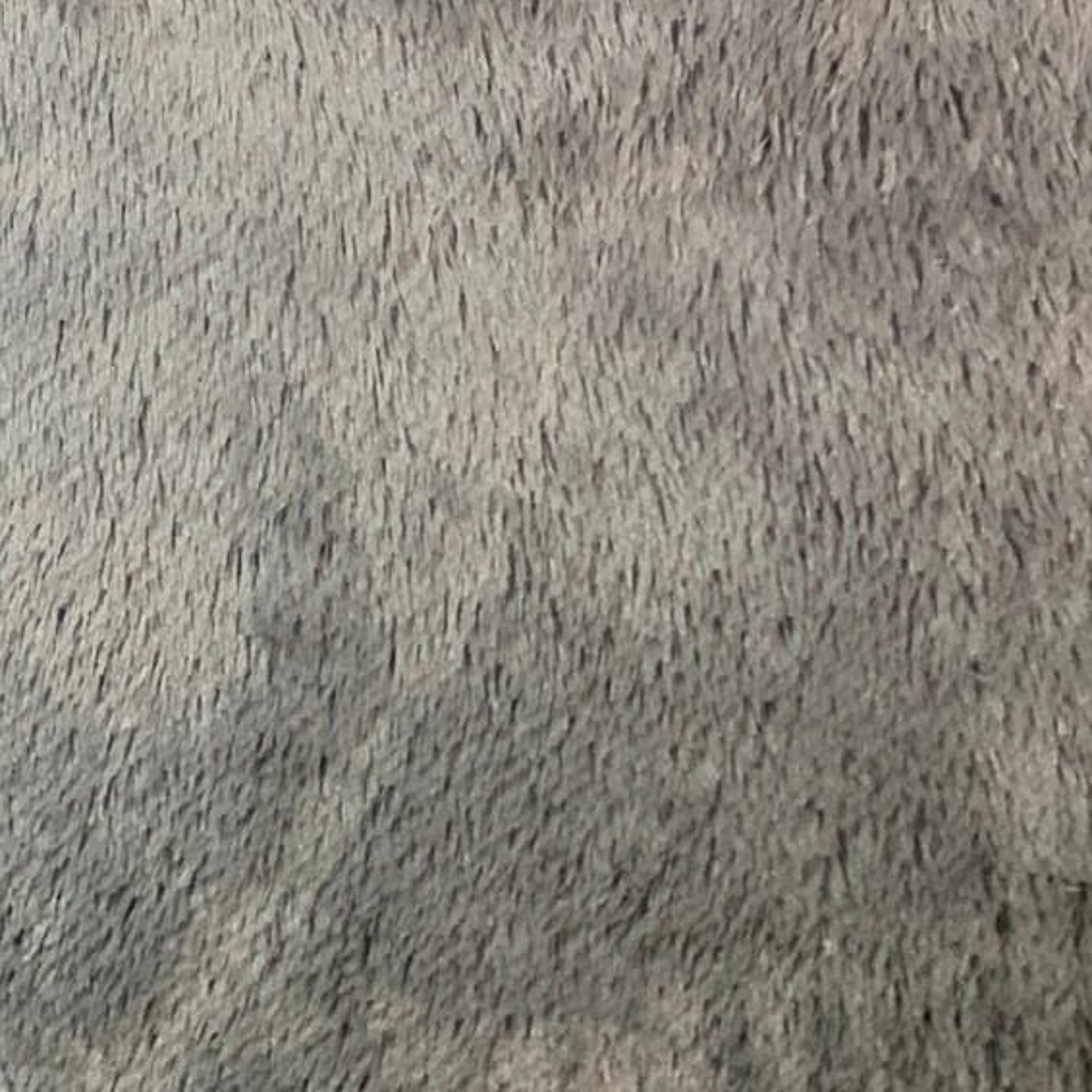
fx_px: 4140
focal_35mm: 116
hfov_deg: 13.0
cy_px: -621
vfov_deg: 13.9
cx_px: -1115
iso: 64
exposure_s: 1/104
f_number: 1.8
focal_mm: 3
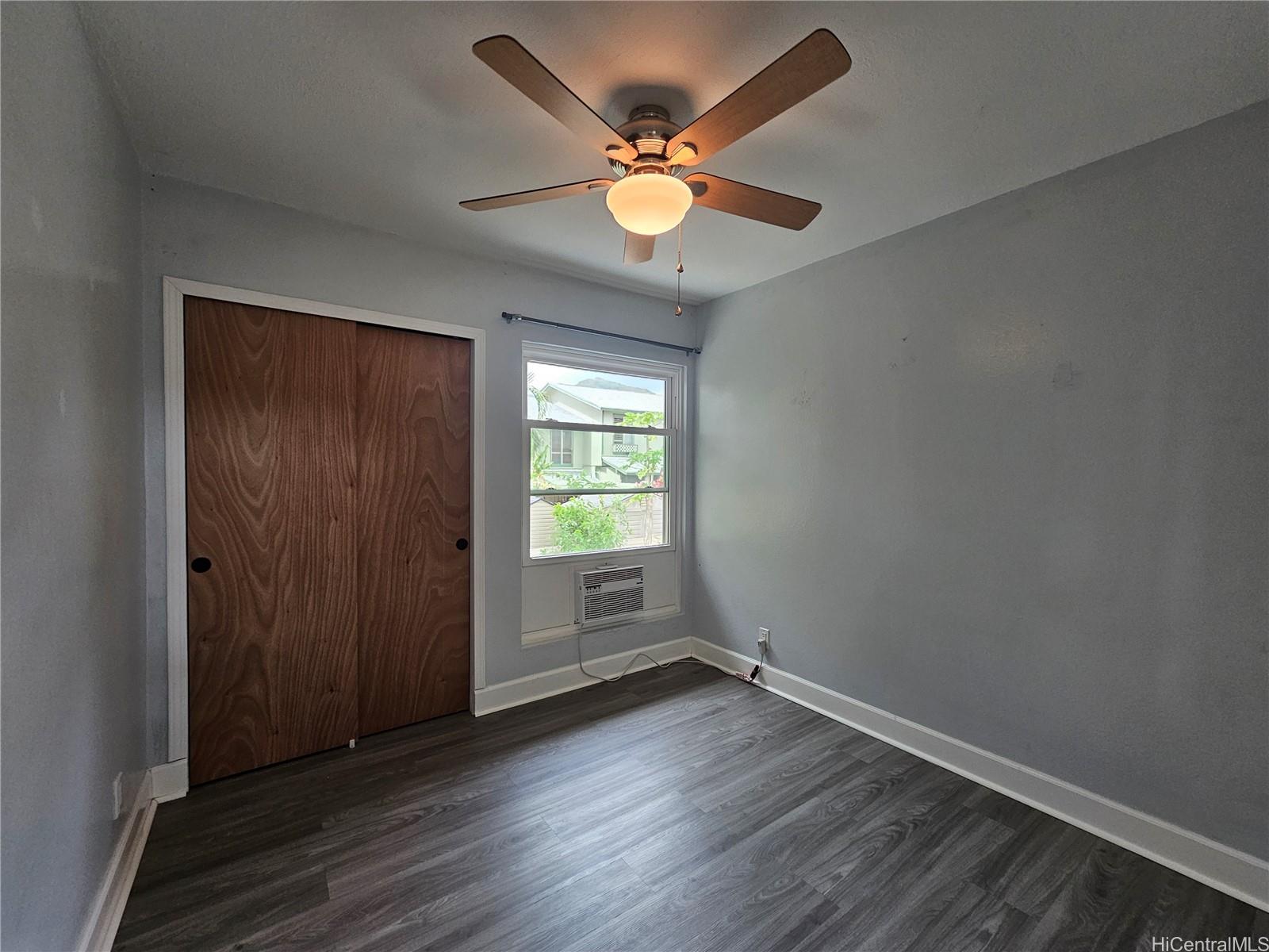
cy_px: 476
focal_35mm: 13
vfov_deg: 89.9
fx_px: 477
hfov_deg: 106.2
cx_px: 634
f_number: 2.2
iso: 125
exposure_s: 1/60
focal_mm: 2.2
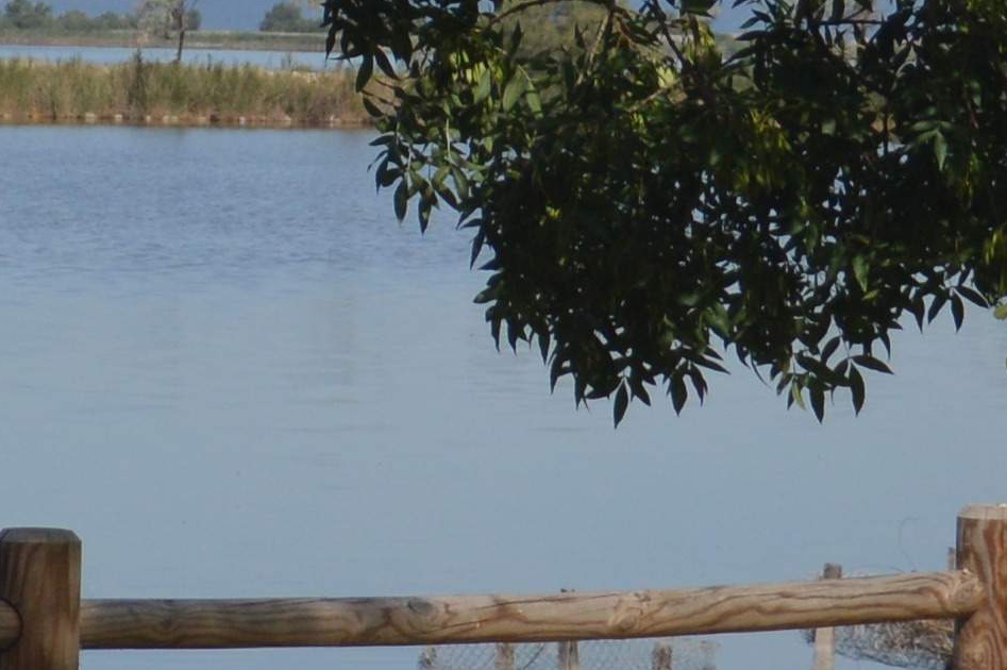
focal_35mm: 305
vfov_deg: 4.5
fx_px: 8525
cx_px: -135
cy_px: -50
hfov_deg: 6.7
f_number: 5
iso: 200
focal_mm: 32
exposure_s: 1/2500
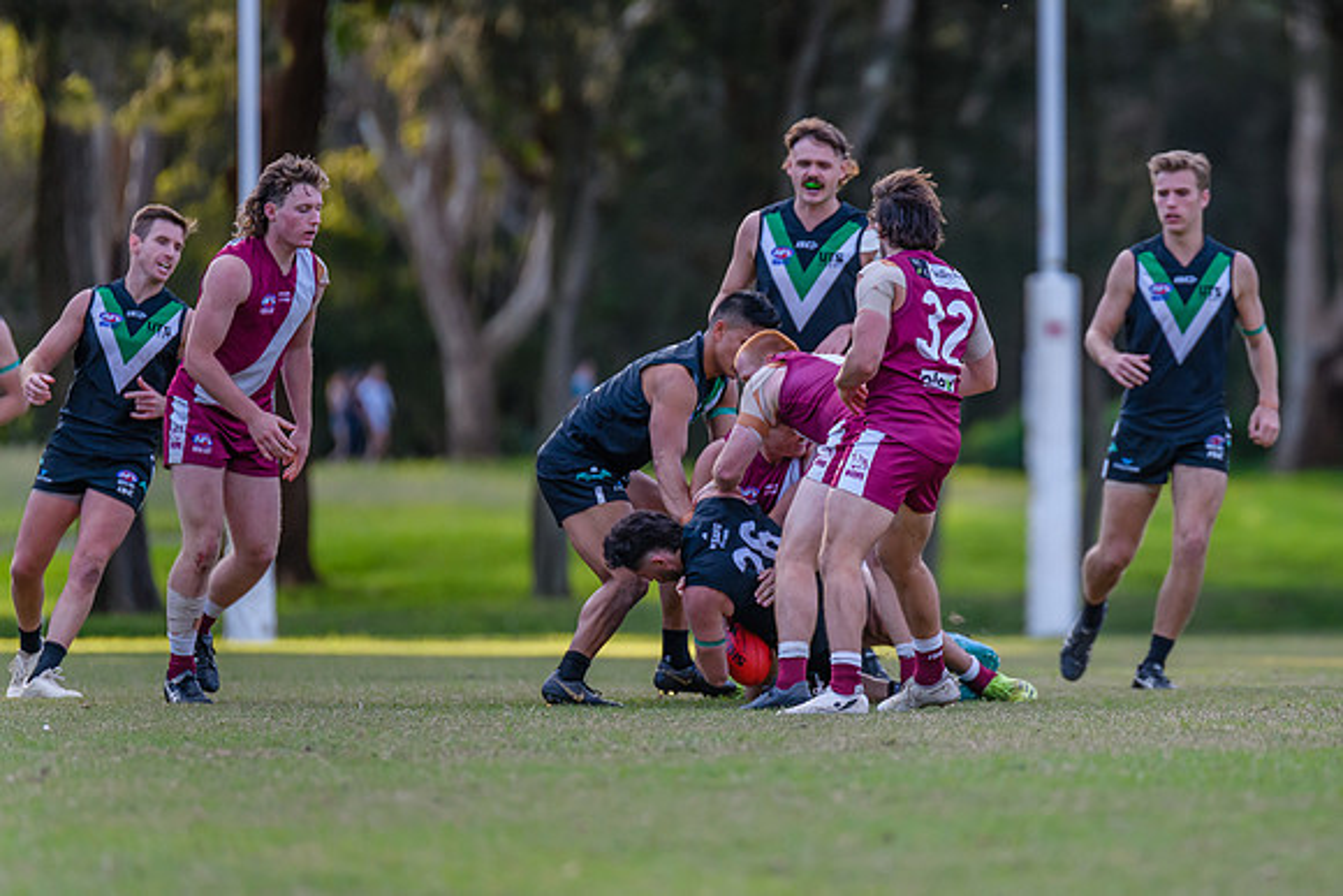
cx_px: 907
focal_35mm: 419
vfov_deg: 3.3
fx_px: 15625
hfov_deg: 4.9
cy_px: 469
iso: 1400
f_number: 2.8
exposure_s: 1/2500
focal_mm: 300
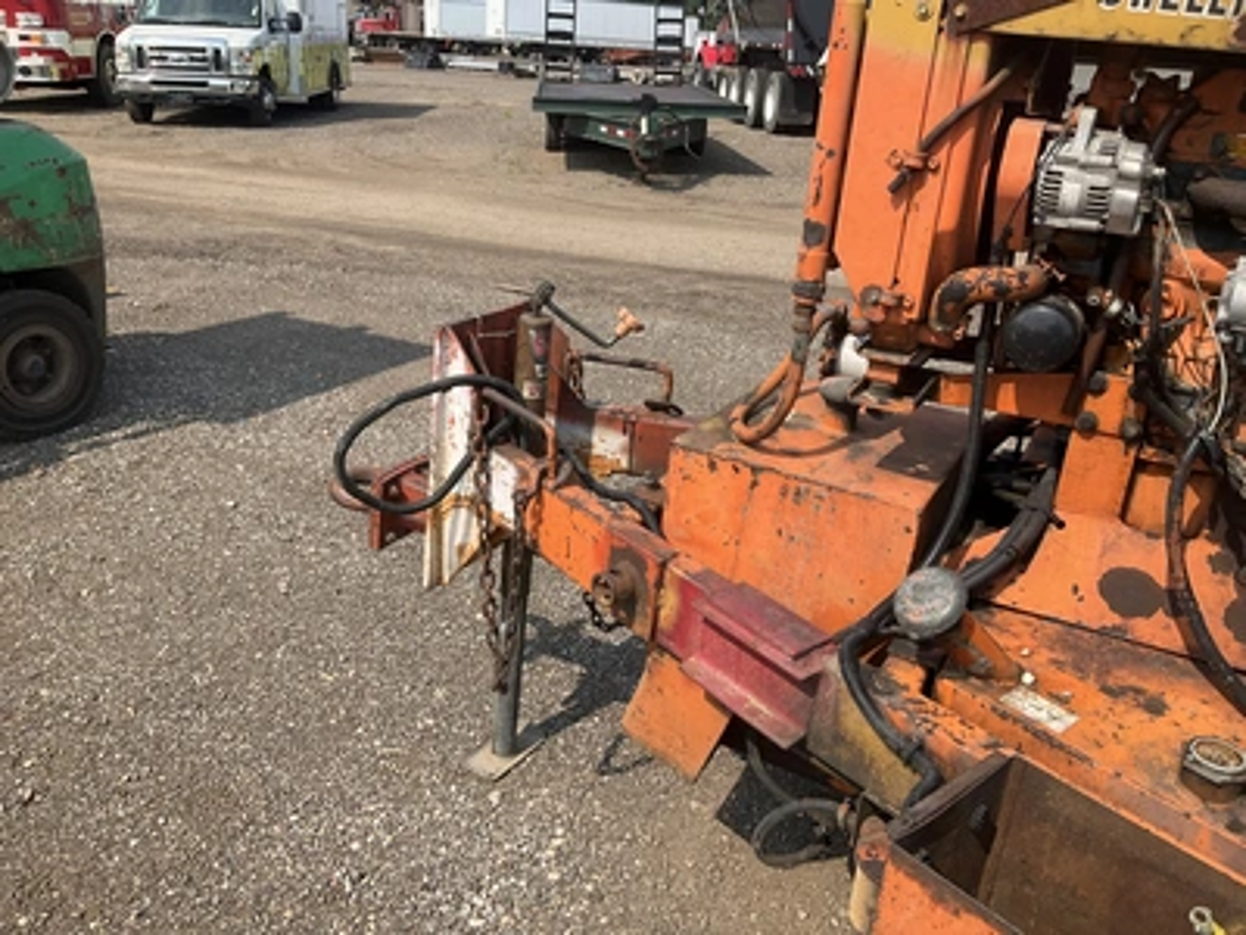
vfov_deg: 48.2
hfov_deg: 61.7
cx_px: 623
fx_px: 1044
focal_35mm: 29
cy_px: 468
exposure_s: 1/1377
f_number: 1.8
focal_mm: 3
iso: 25
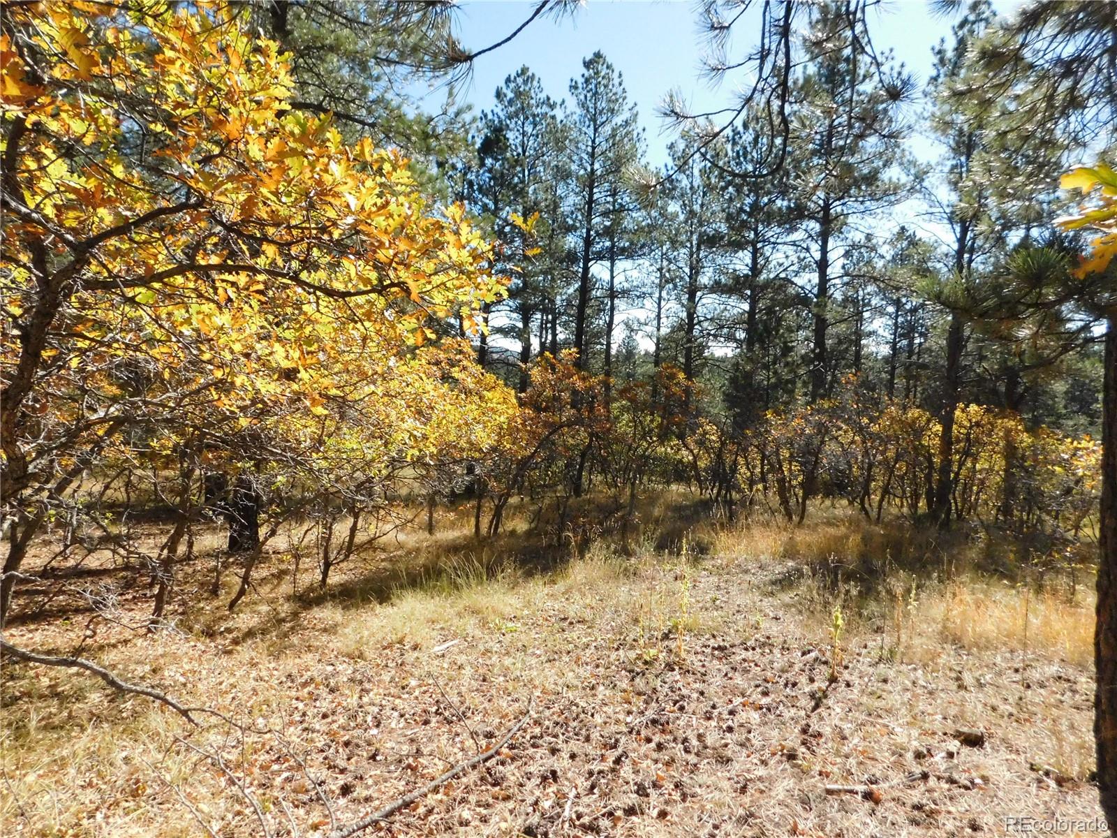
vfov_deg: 58.9
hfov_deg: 73.9
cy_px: 419
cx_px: 558
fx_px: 742
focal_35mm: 23
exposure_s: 1/1250
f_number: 6
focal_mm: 4
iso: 800
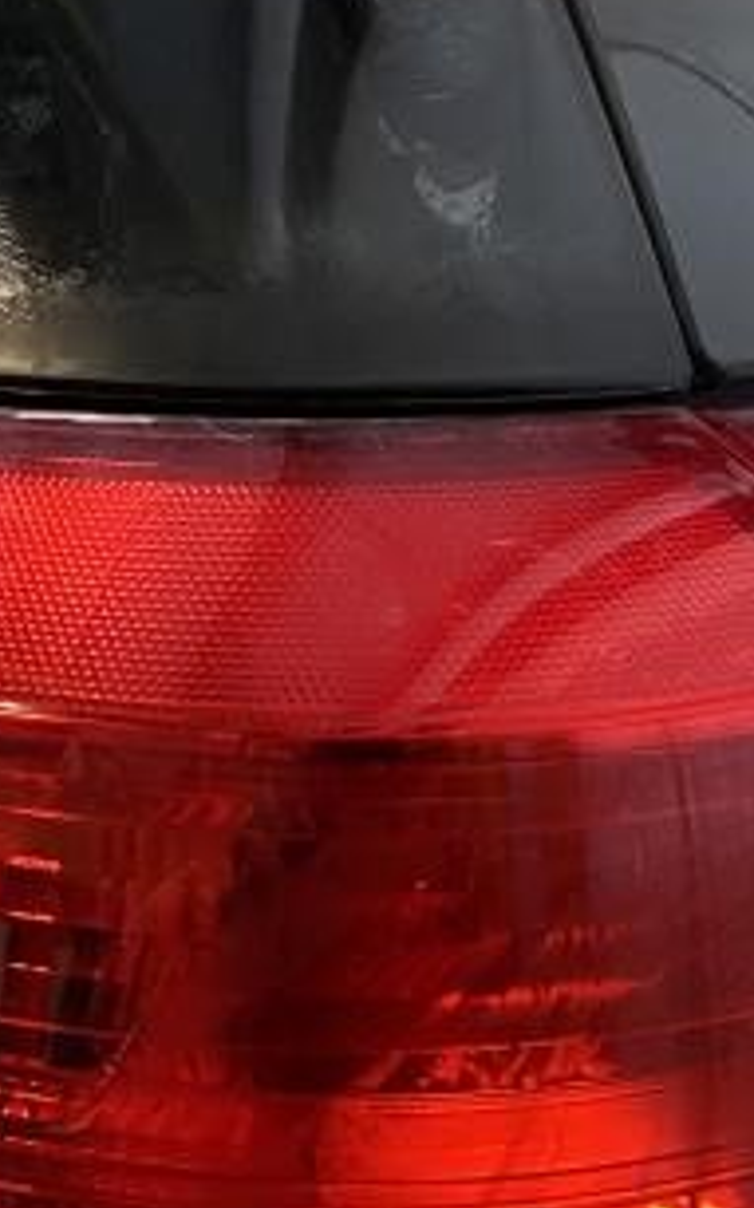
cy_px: 1129
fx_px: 2369
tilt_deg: -26.4
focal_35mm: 72
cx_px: 189
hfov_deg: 18.0
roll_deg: +0.9
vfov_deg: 27.4
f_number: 1.8
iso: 200
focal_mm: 4.25
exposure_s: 1/60
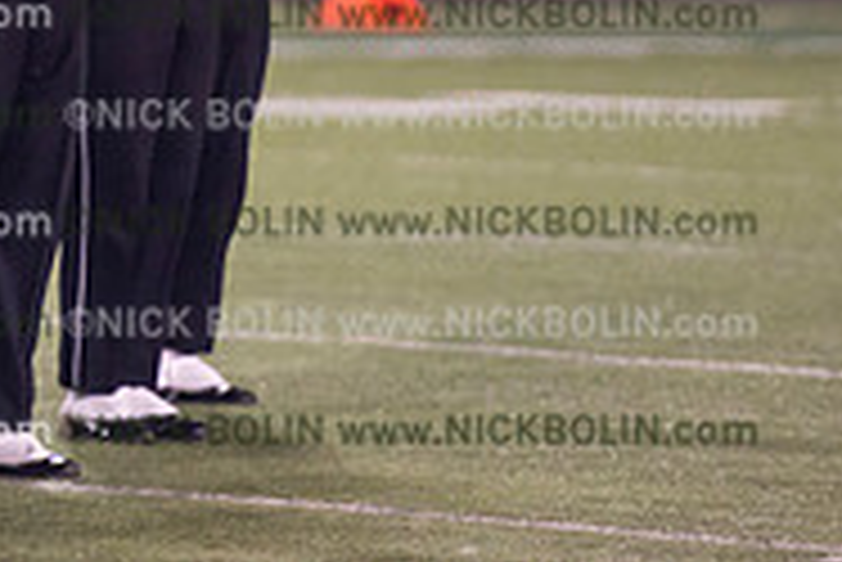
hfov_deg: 3.3
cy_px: -299
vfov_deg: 2.2
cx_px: -297
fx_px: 14535
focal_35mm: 621
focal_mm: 200
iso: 2500
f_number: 2.8
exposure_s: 1/1250
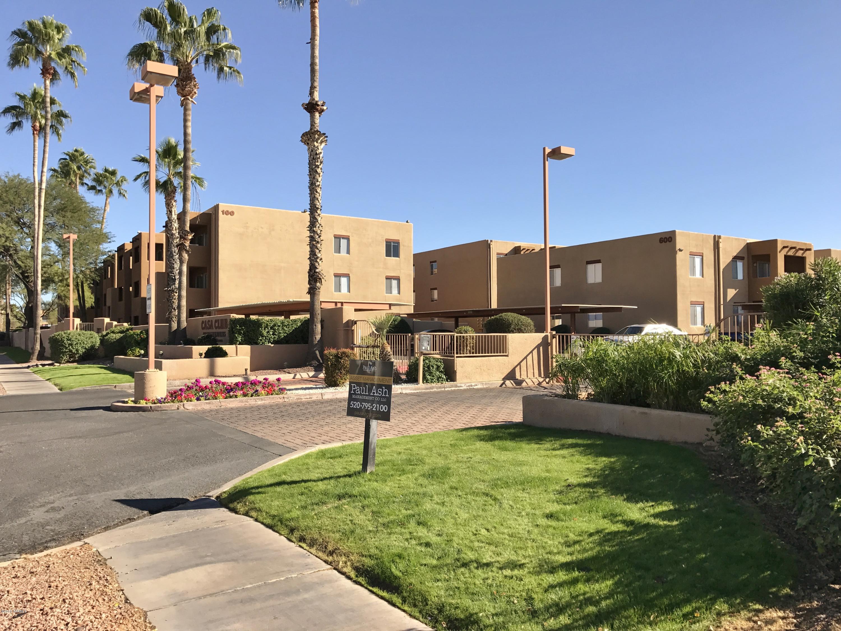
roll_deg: +0.1
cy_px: 316
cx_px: 420
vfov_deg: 49.7
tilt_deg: +2.2
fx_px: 680
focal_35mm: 28
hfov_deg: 63.4
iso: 20
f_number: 1.8
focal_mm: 3.99
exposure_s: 1/1570
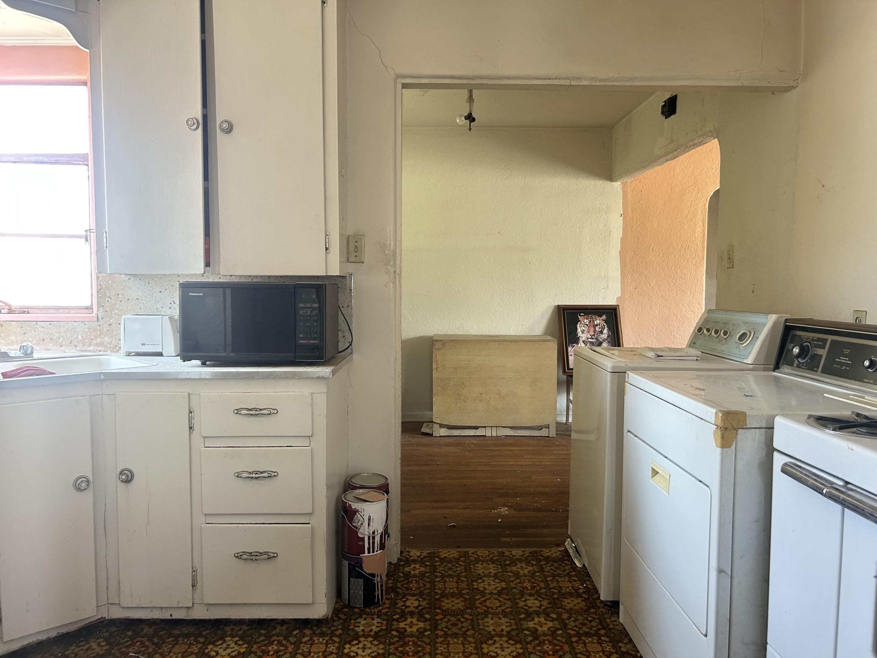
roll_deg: -0.3
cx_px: 438
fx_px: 659
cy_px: 329
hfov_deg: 67.3
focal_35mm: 26
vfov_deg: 53.1
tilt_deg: -4.2
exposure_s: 1/88
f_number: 1.5
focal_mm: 5.7
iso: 125
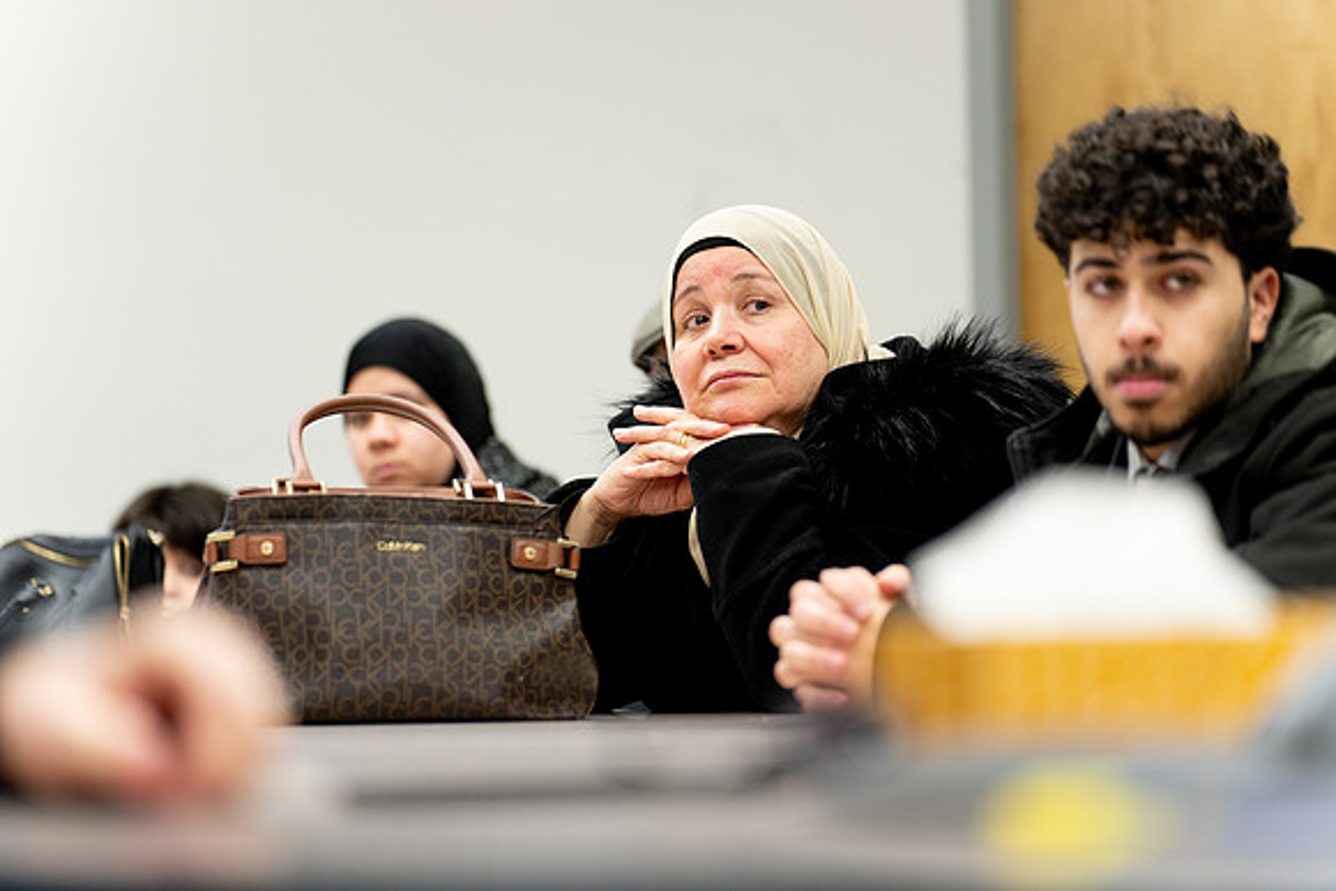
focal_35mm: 150
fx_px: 5568
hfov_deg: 13.7
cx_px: 668
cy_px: 446
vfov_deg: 9.2
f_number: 2.8
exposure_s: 1/160
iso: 640
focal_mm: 150
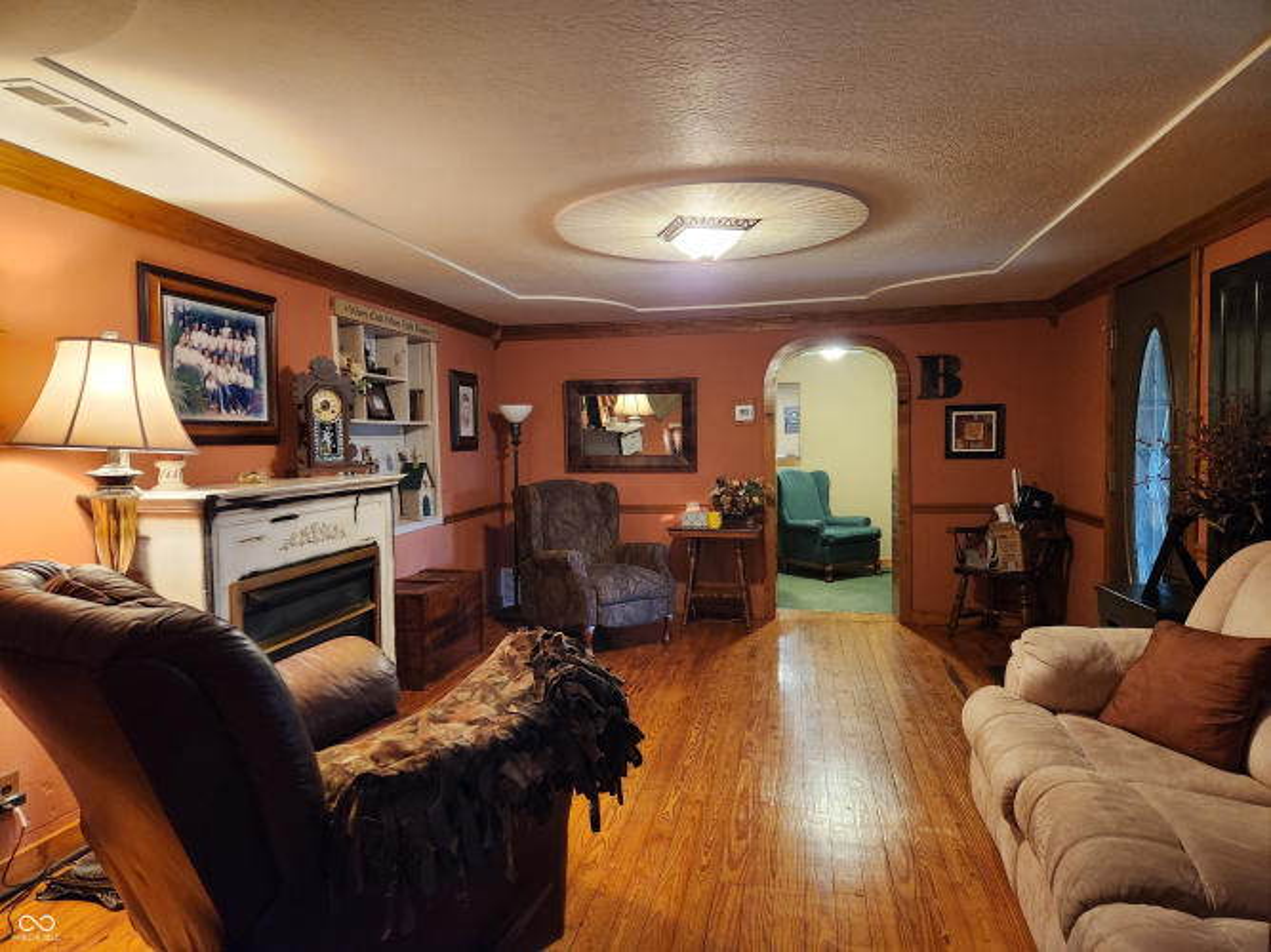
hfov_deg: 73.9
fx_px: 844
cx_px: 636
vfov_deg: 58.9
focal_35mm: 23
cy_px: 476
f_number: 1.8
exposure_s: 1/60
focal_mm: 5.4
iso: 640
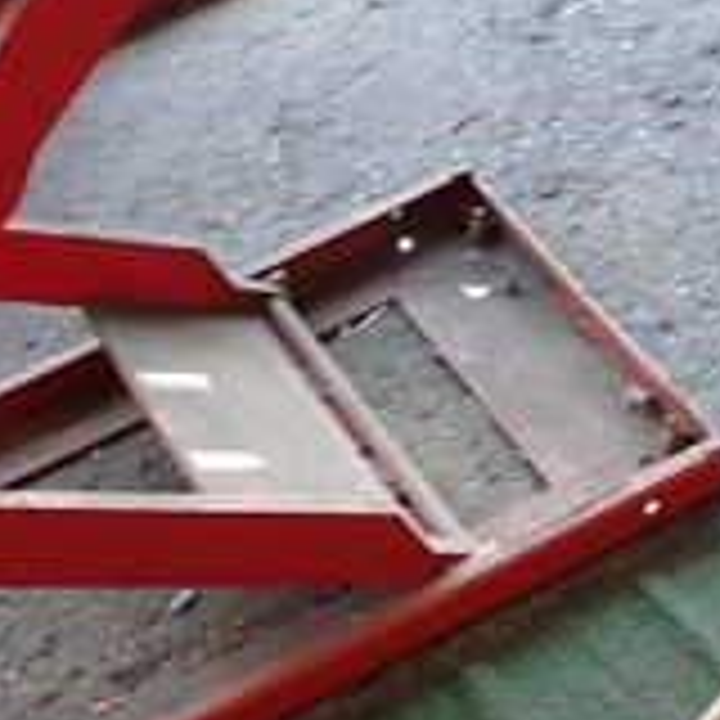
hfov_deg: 20.4
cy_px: 846
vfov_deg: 19.7
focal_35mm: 83
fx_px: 1953
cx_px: 657
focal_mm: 4.5
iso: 200
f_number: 2
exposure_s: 1/60
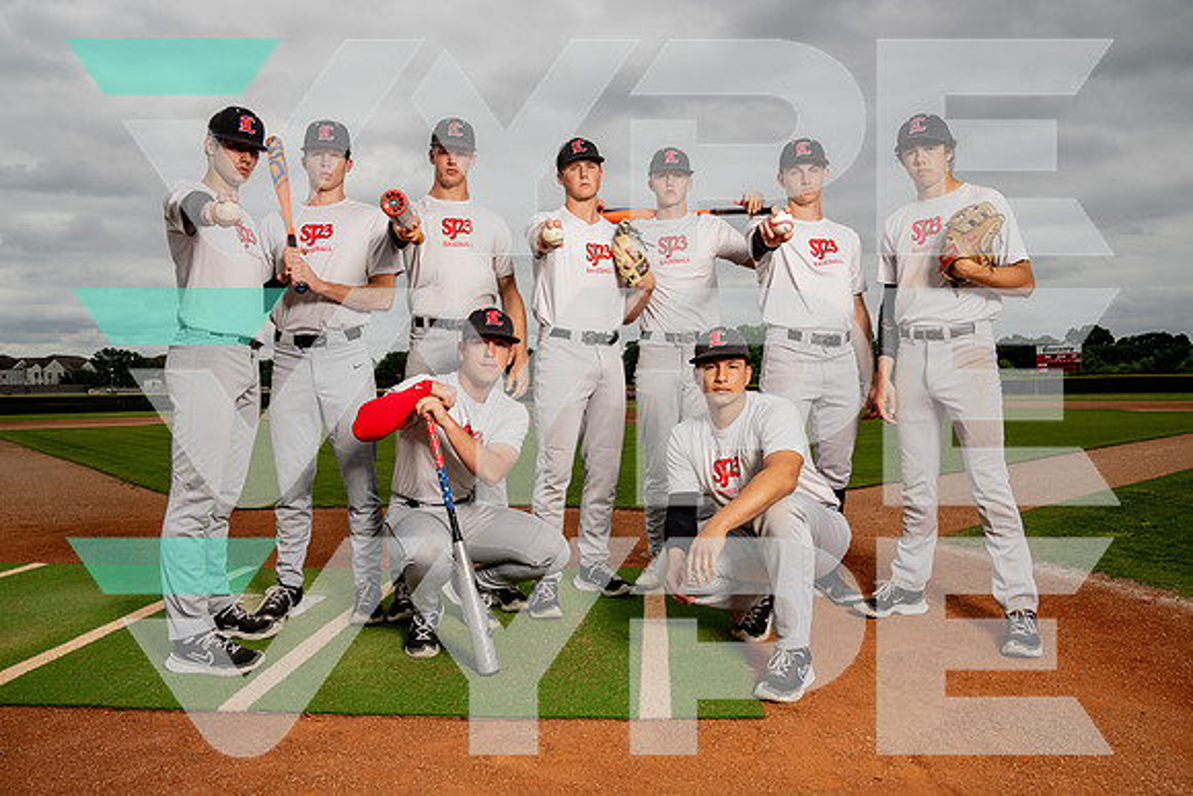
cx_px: 593
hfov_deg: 71.9
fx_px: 823
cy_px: 396
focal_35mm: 25
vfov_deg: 51.6
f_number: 8
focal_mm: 24
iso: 50
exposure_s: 1/250
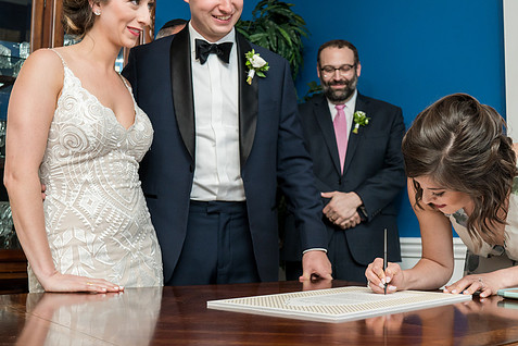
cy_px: 165
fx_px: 719
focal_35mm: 50
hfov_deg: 39.4
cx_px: 322
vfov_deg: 27.0
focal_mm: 35
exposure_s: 1/200
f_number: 5.6
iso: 1600
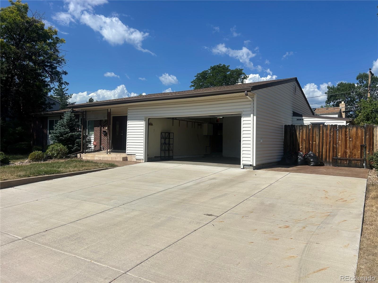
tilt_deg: +2.5
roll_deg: +1.0
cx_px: 189
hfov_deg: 67.3
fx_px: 284
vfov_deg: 53.1
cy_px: 142
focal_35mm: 26
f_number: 1.5
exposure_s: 1/7463
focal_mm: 5.7
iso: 50
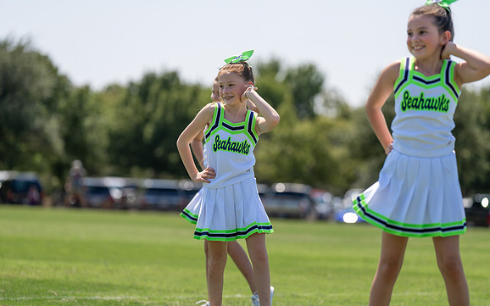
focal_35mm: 156
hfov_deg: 13.4
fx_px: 2083
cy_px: 170
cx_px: 245
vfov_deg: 8.4
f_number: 2.8
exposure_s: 1/1600
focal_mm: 141
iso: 100
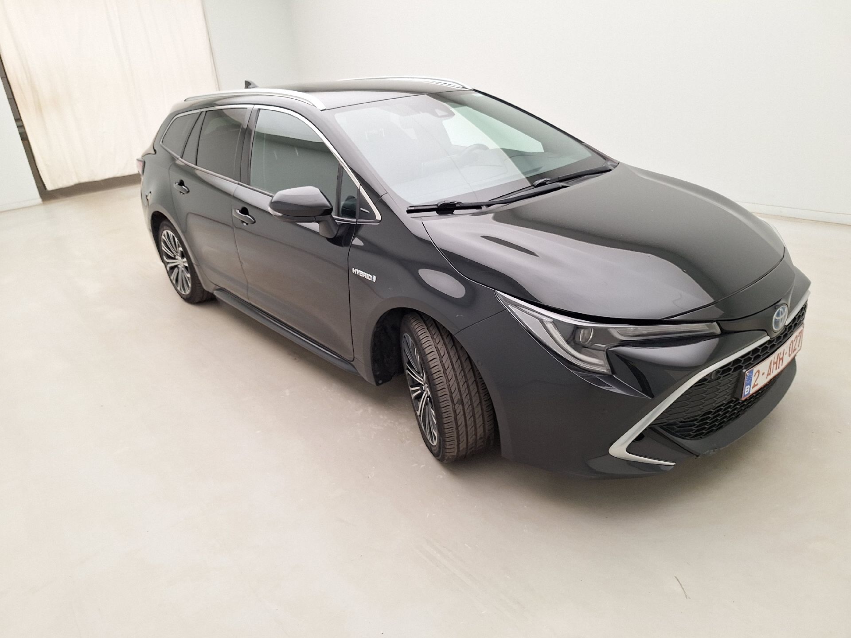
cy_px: 319
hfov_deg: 73.9
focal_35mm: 23
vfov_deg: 58.9
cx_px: 426
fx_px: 565
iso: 64
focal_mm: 5.54
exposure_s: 1/100
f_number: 1.8
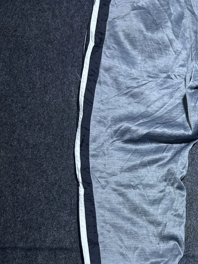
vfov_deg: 33.5
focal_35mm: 56
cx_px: 197
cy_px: 208
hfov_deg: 24.9
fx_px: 427
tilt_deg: -53.3
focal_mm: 5.7
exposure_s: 1/100
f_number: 1.5
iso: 80
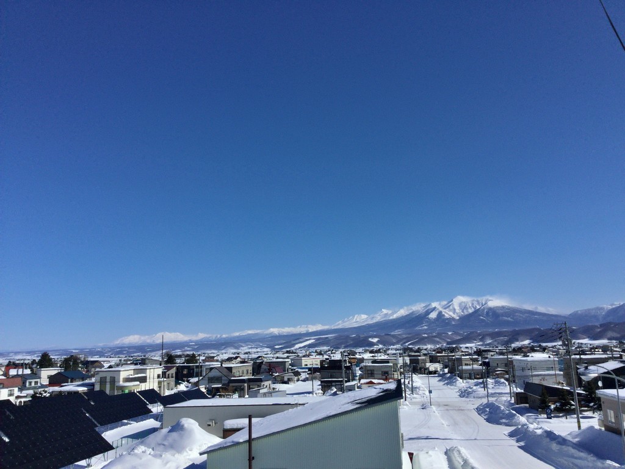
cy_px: 234
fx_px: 560
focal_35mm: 31
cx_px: 312
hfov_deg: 58.4
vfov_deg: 45.4
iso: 25
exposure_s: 1/5848
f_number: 2.4
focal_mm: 3.3
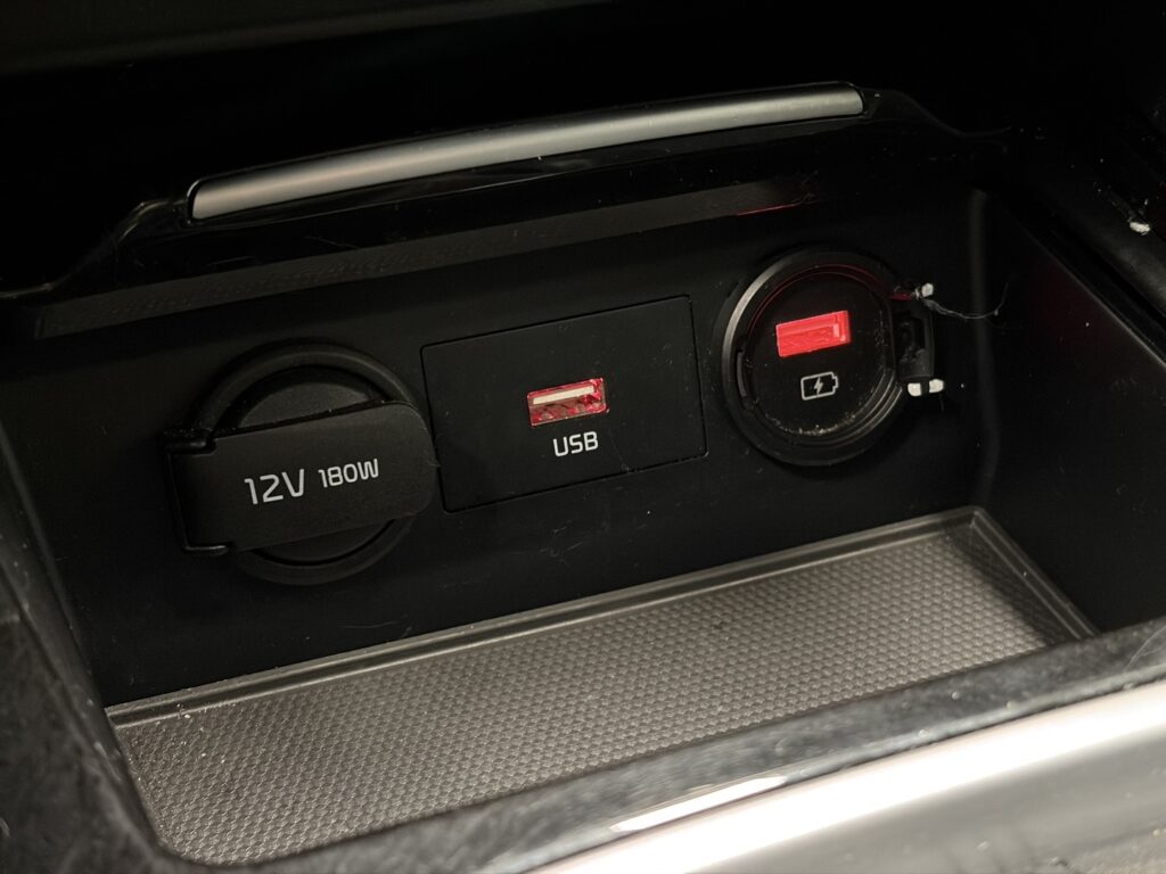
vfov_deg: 28.0
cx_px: 583
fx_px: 1752
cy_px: 437
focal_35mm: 52
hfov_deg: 36.8
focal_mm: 5.96
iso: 1000
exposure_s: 1/17
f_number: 1.6
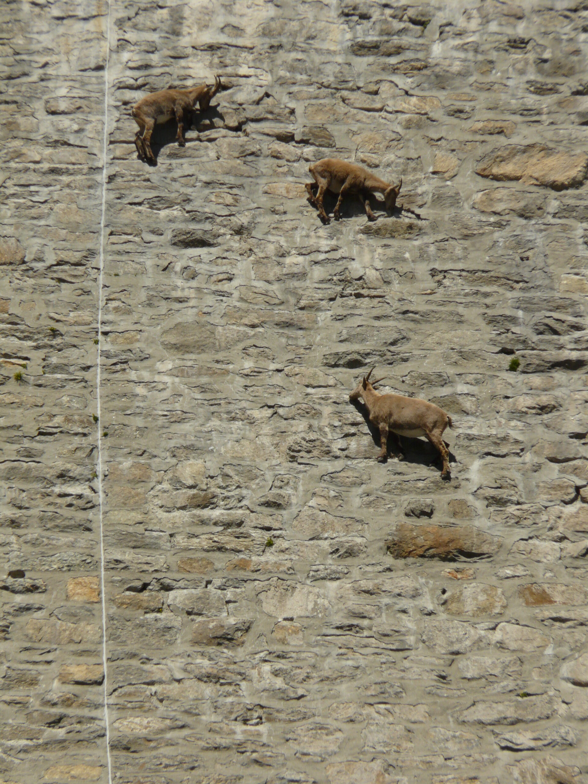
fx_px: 8199
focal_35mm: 362
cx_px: 294
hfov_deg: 4.1
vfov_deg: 5.5
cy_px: 392
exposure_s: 1/400
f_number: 8
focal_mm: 59.5
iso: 100
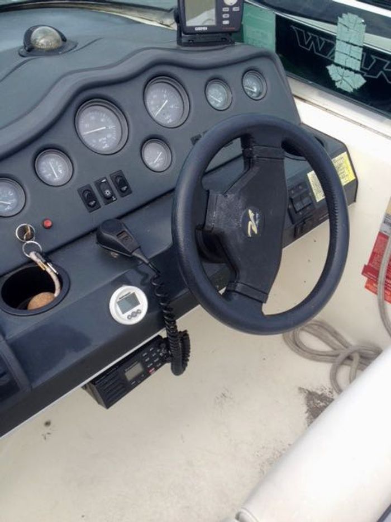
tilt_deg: -41.2
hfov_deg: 40.7
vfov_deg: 52.6
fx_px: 527
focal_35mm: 35
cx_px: 196
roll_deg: +1.0
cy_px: 261
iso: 50
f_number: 2.4
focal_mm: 4.28
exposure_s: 1/717
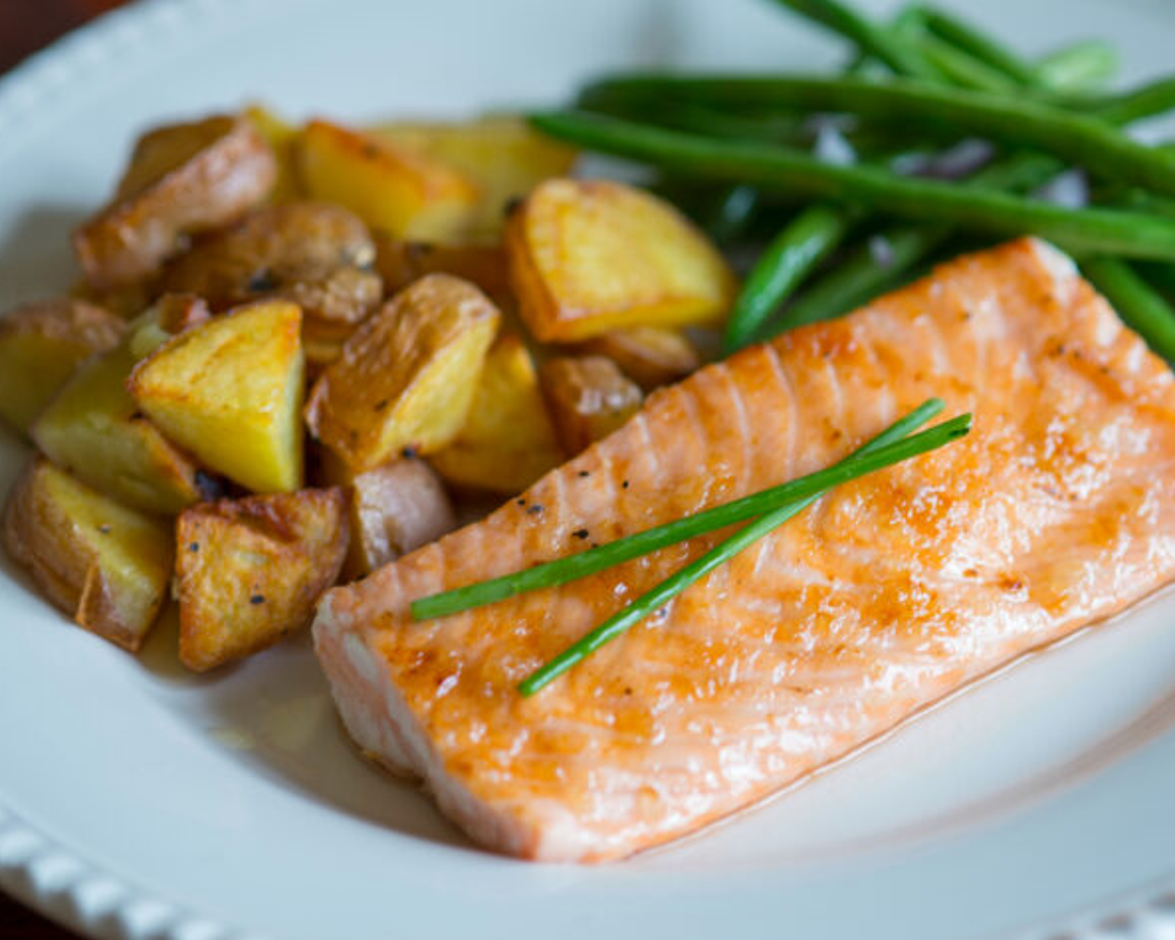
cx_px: 636
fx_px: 4624
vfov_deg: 11.6
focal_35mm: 133
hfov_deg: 14.5
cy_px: 418
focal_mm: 105
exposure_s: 1/5
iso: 100
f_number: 4
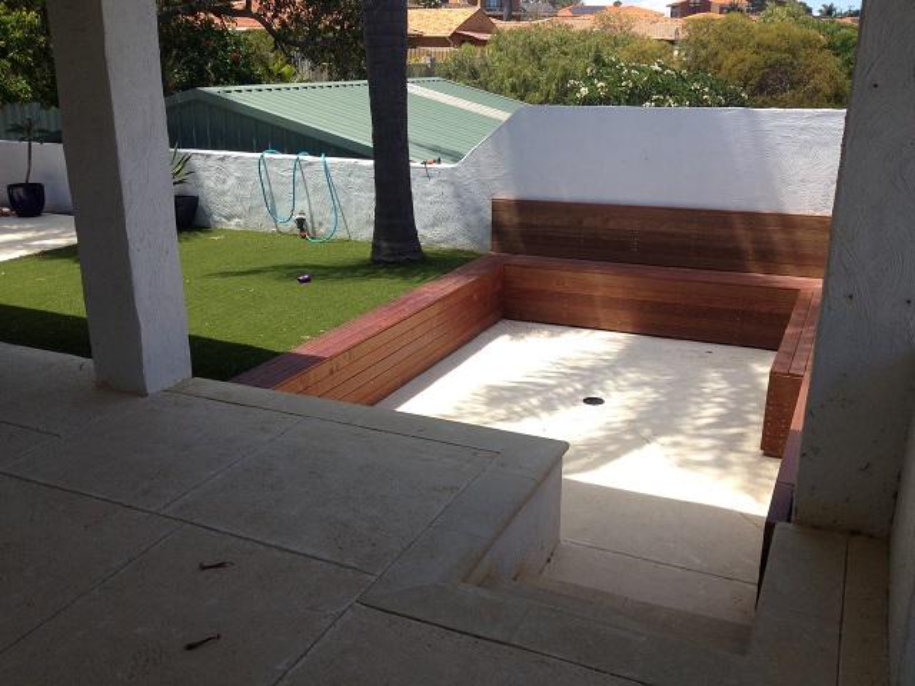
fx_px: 925
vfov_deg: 40.7
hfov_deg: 52.6
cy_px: 343
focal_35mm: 35
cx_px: 458
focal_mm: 4.28
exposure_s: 1/935
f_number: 2.4
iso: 50
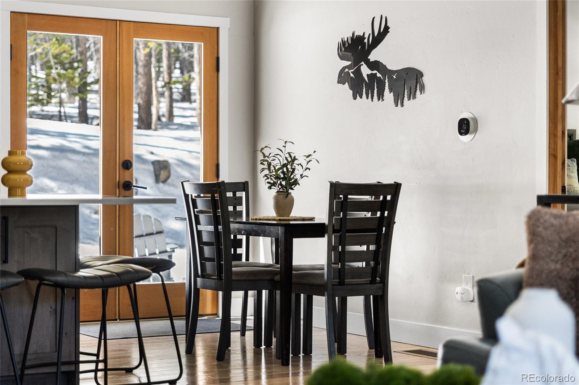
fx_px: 1206
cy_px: 192
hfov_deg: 27.0
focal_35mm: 75
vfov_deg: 18.2
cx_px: 290
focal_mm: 50
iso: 1600
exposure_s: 1/1000
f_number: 1.8
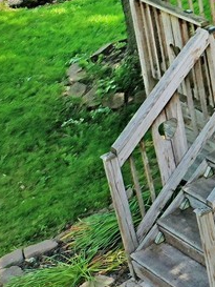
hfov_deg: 11.5
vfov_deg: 18.1
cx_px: 514
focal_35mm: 107
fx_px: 885
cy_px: 24
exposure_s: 1/320
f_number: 5.6
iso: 100
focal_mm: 10.26
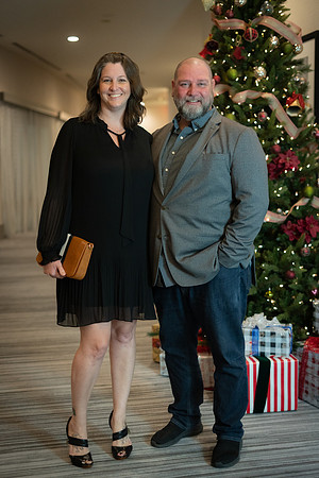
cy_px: 239
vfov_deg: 39.6
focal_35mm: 50
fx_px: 665
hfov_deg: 27.0
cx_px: 160
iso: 1600
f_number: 1.8
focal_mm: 50
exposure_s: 1/320
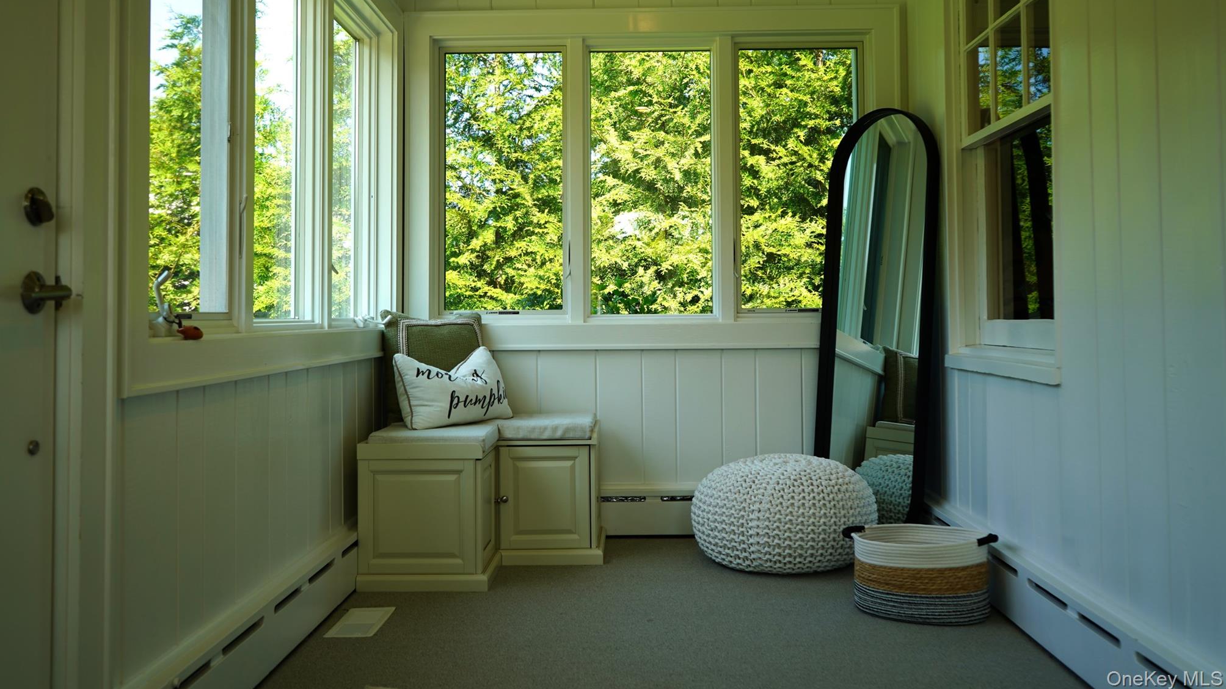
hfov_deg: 62.6
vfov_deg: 37.6
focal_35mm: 31
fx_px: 1008
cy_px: 277
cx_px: 605
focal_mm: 29
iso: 100
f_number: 5
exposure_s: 1/80
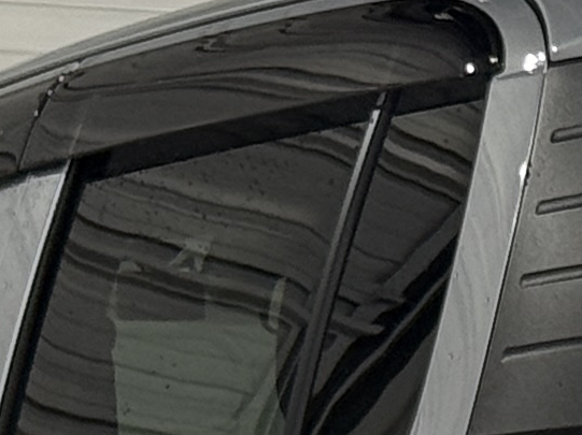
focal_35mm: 358
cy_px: 754
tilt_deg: +0.0
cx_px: 863
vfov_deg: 4.1
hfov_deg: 5.5
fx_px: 6015
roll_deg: +0.6
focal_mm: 6.76
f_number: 1.78
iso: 64
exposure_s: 1/60
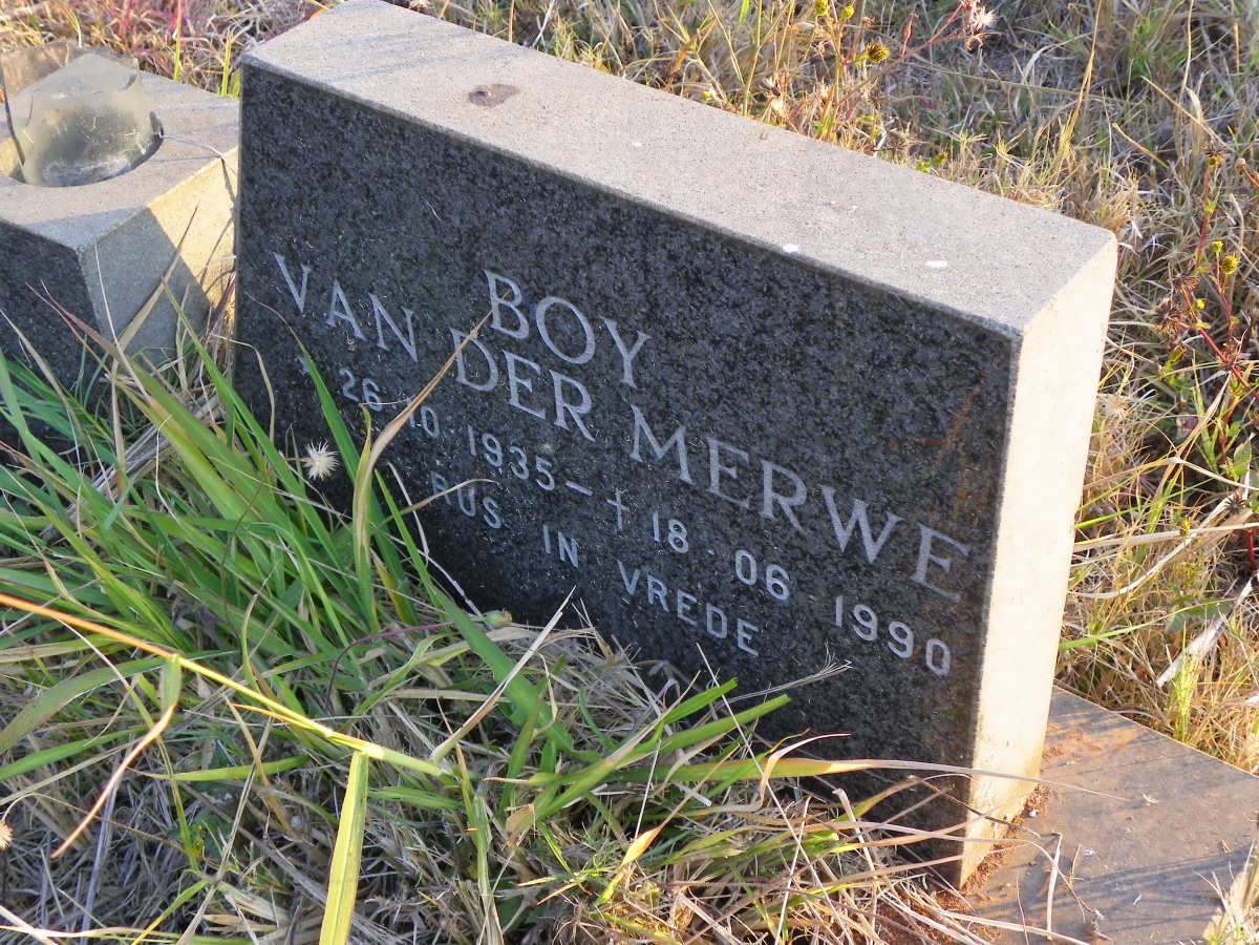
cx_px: 630
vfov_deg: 29.1
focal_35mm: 50
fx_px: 1819
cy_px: 472
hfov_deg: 38.2
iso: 64
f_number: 3.5
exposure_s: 1/50
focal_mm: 8.9
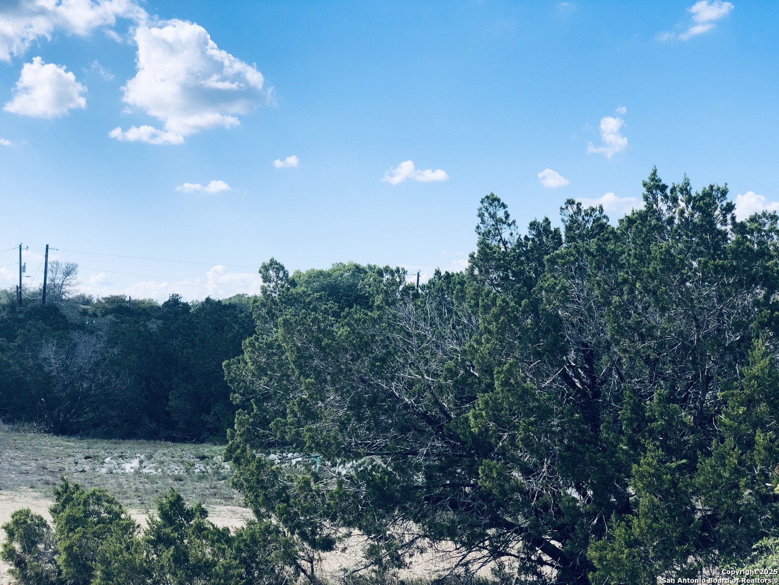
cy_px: 292
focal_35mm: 52
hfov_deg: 36.8
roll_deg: -0.5
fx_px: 1170
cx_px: 390
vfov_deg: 28.0
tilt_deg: +2.9
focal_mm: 6
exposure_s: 1/1372
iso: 16
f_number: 2.4
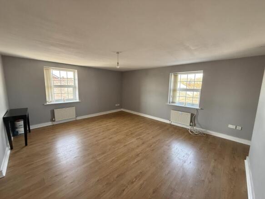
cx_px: 132
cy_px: 100
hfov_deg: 102.1
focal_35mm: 14
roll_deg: -0.7
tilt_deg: -5.0
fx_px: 107
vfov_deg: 85.7
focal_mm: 2.22
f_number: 2.2
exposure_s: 1/99
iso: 250
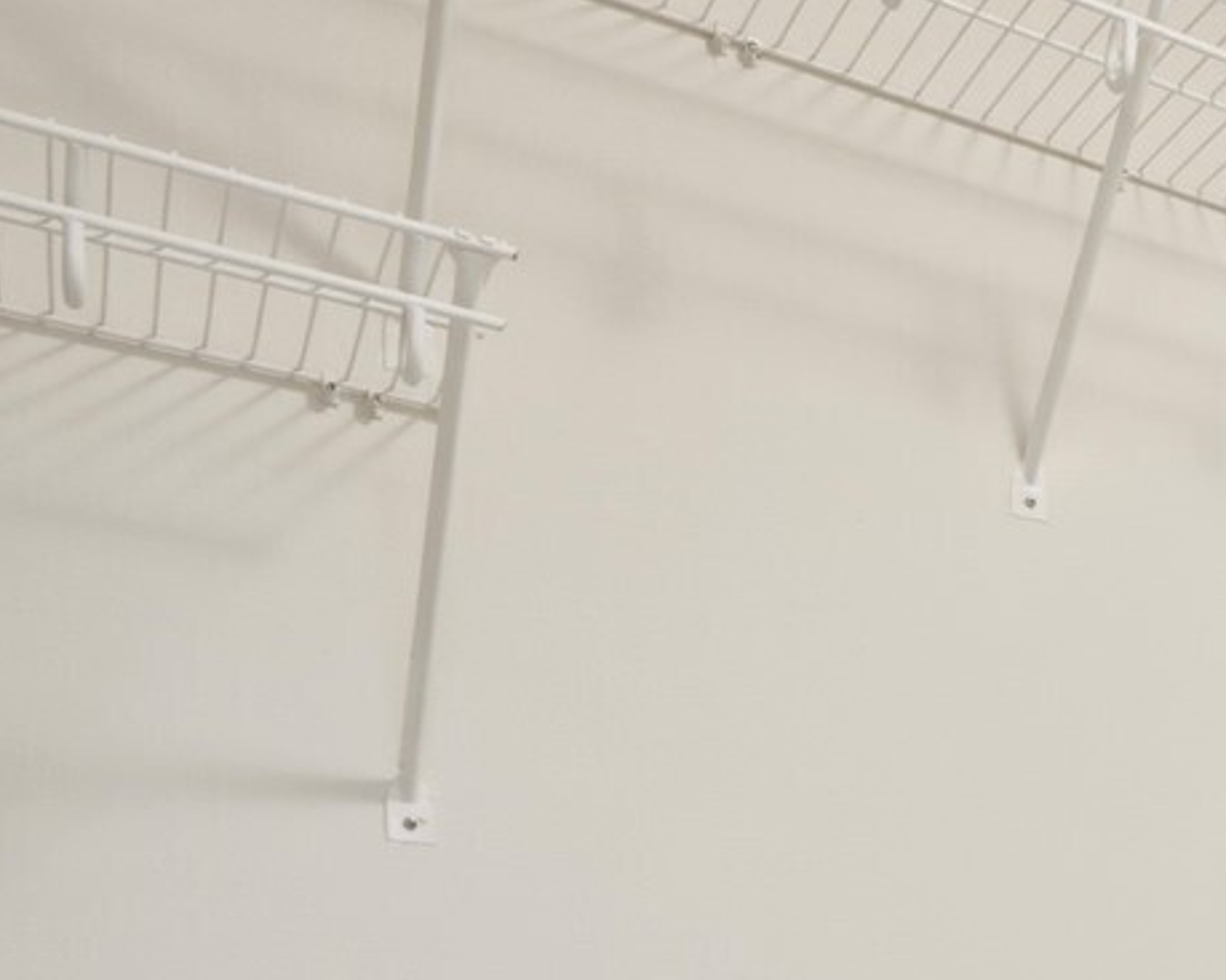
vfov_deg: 22.8
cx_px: 1940
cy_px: 1294
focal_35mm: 59
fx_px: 2140
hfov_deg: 23.7
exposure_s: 2
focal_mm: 17
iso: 400
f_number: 9
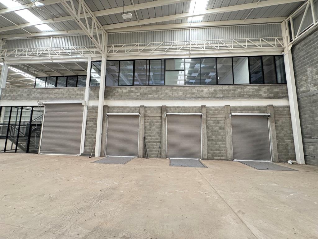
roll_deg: -0.1
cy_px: 120
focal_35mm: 14
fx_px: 129
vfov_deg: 85.7
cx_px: 159
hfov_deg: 102.1
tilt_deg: +7.7
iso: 200
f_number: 2.2
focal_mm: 2.22
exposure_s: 1/99
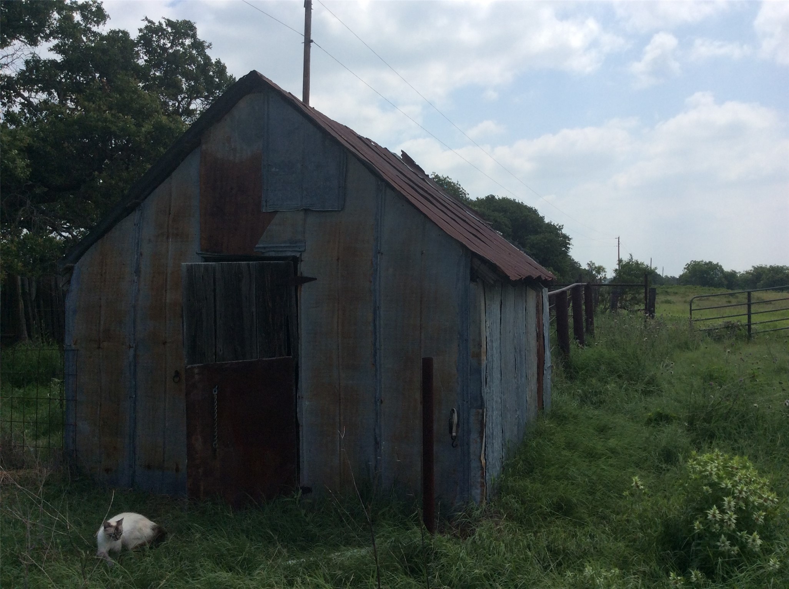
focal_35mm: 32
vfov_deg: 44.0
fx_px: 728
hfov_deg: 56.9
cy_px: 294
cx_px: 394
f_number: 2.4
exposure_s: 1/2488
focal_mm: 3.3
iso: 32
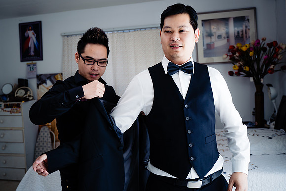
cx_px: 143
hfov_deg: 54.2
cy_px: 83
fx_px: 279
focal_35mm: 35
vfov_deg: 37.6
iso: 125
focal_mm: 28
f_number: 2.8
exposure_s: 1/160
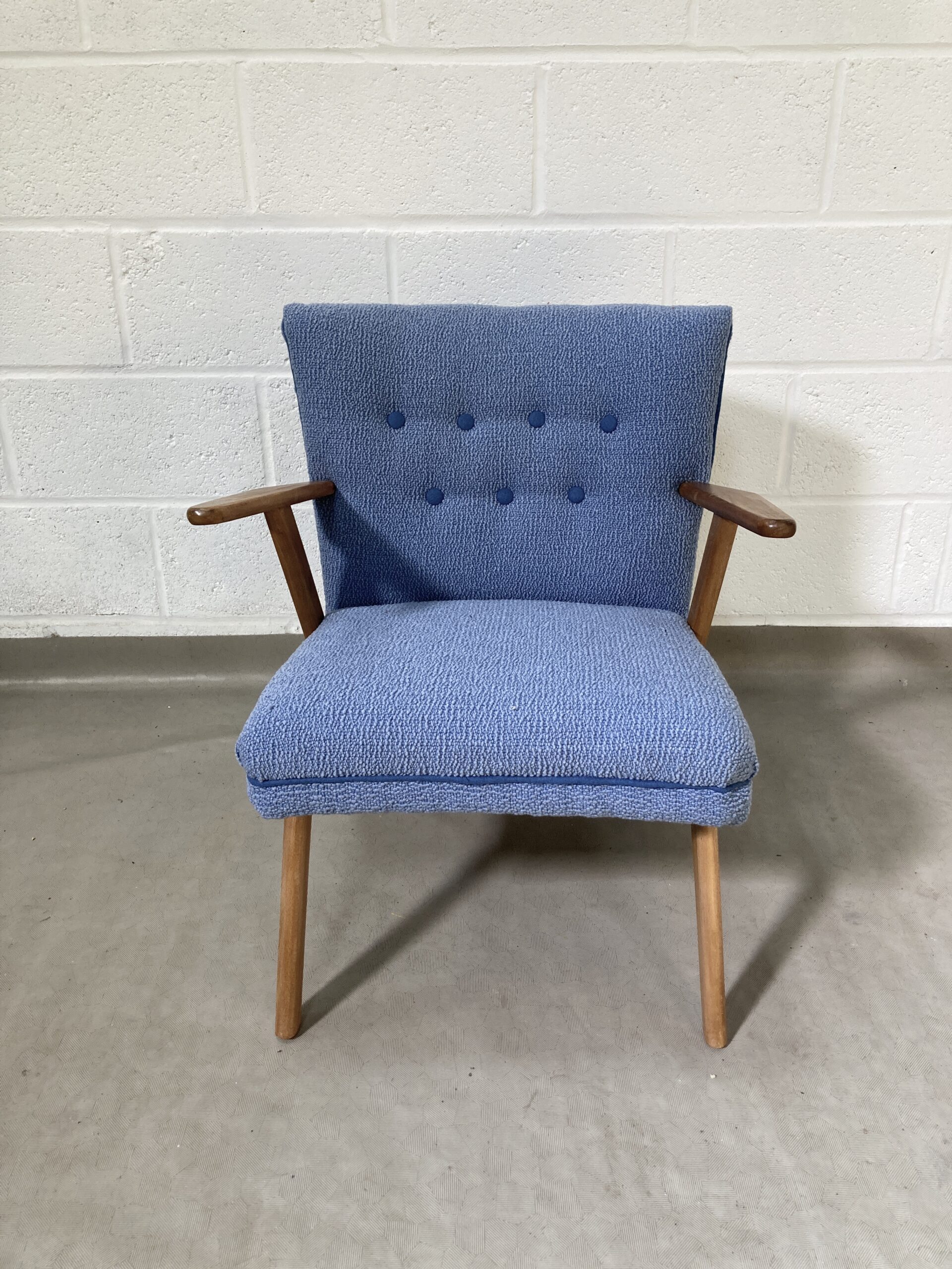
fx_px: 1027
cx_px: 476
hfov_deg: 49.7
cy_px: 634
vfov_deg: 63.4
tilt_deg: -22.3
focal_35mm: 28
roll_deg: -0.2
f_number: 1.8
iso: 64
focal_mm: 3.99
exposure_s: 1/100
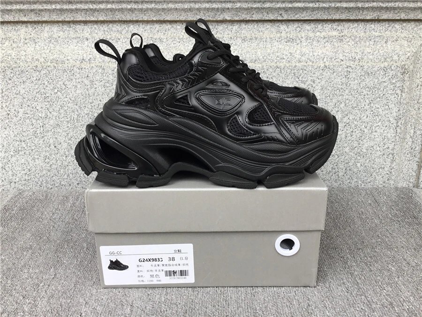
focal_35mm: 31
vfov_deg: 45.4
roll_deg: +0.4
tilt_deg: -17.7
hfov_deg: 58.4
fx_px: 378
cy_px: 158
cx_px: 211
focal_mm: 3.3
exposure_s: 1/138
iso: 25
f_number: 2.4
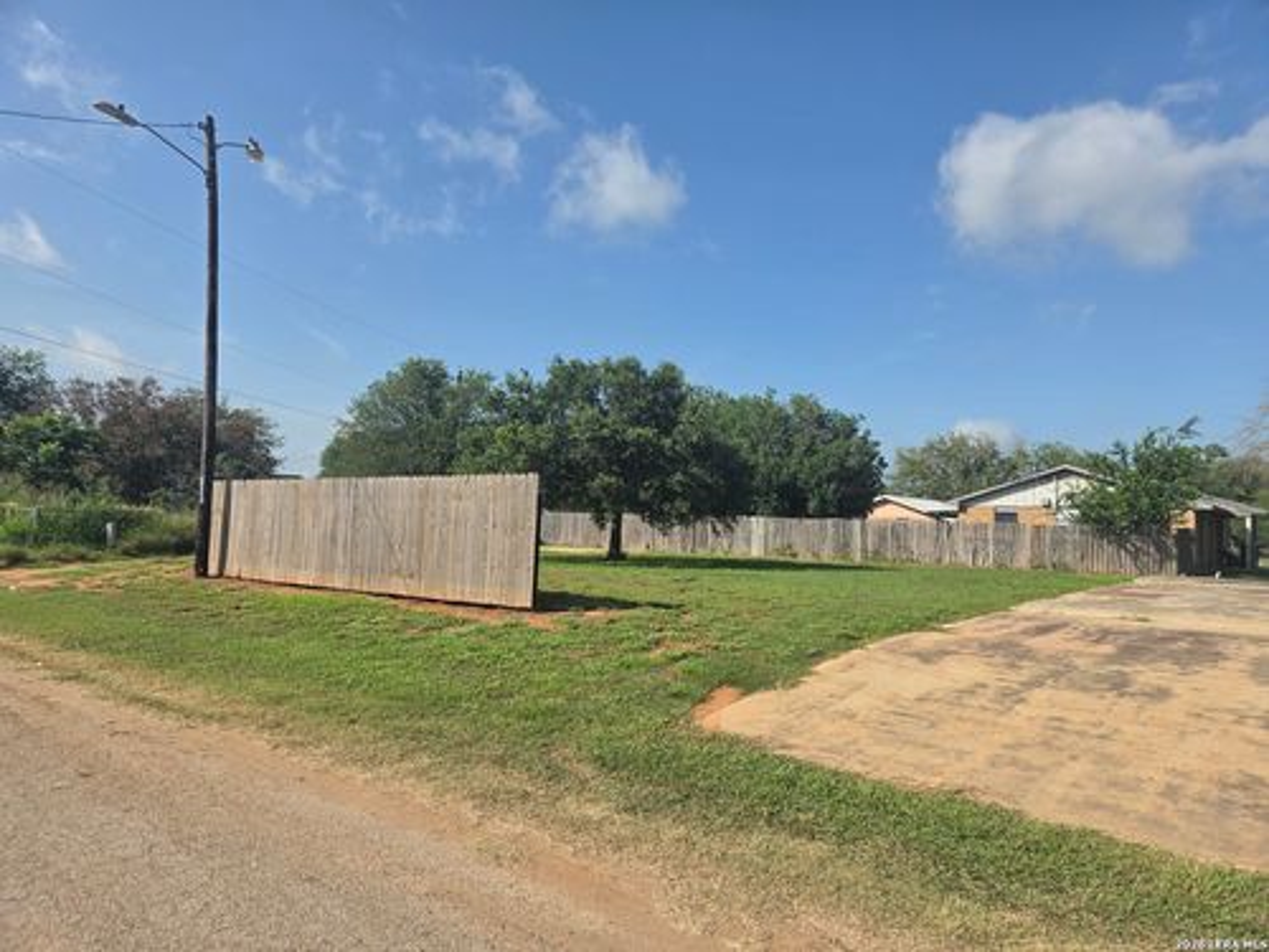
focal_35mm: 23
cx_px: 634
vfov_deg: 58.9
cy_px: 476
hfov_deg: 73.9
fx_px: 843
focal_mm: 5.4
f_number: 1.8
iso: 80
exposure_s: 1/5002
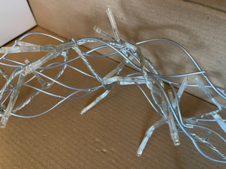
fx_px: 170
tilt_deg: -51.5
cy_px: 84
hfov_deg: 67.3
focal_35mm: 26
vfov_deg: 53.0
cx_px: 113
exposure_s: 1/33
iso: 500
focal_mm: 5.1
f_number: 1.6
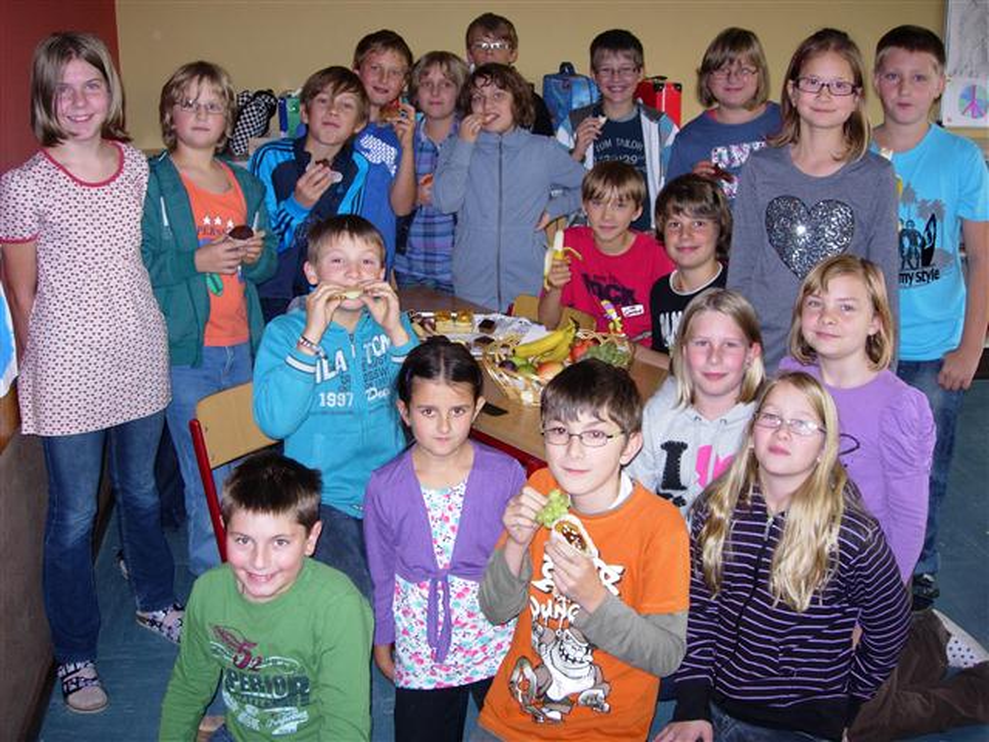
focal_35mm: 38
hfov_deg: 49.0
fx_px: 1086
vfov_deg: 37.7
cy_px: 371
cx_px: 494
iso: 79
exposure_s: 1/64
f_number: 2.8
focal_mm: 7.8
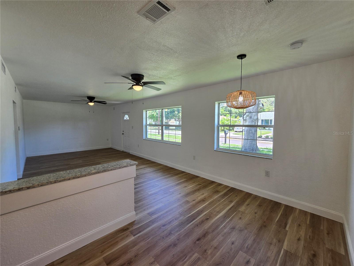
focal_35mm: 13
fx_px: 133
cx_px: 177
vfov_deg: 89.9
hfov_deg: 106.2
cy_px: 133
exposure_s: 1/120
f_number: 2.2
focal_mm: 2.2
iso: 50
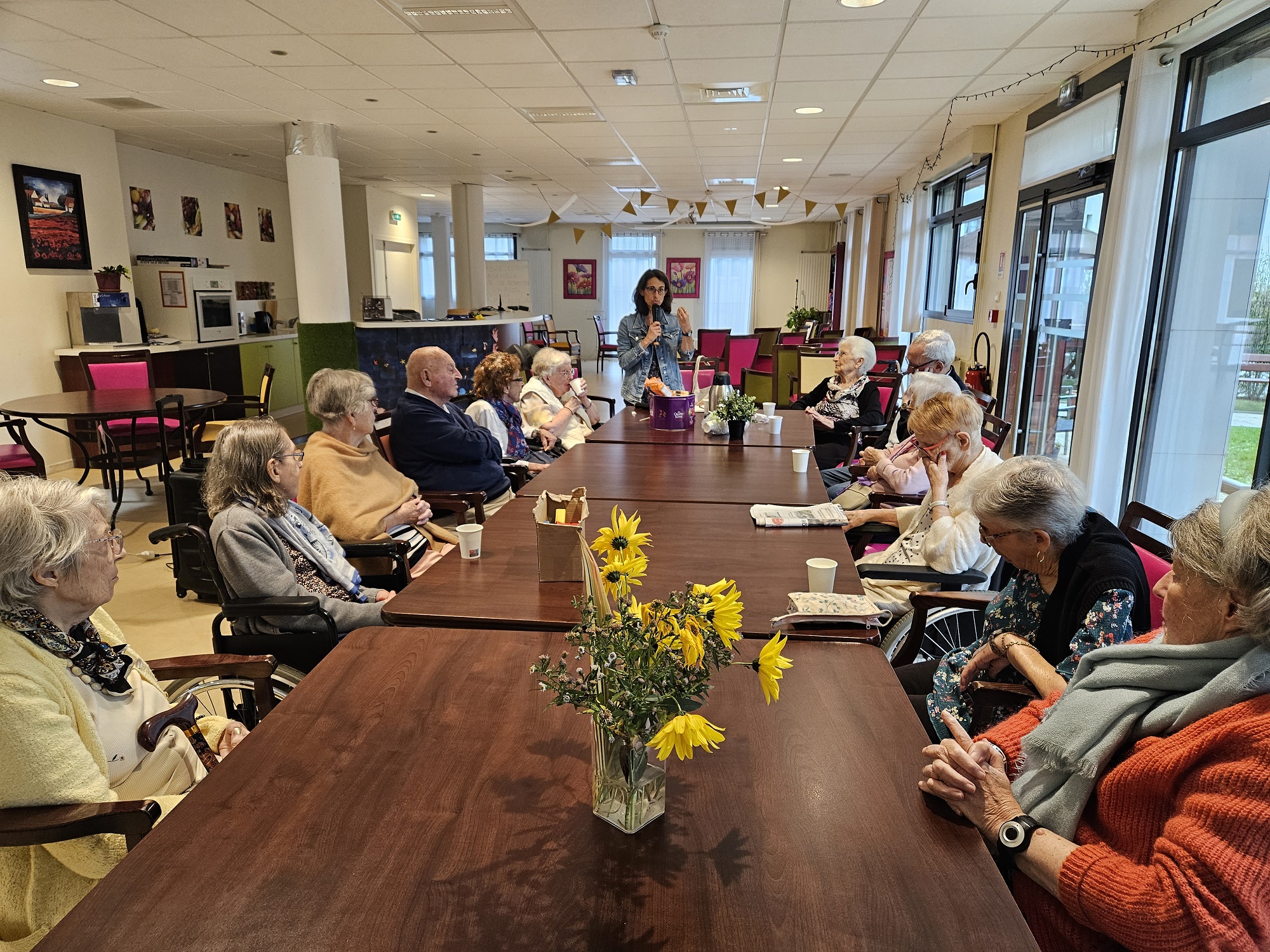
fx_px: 844
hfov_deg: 73.9
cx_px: 635
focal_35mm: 23
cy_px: 476
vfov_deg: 58.9
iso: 200
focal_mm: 5.4
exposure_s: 1/142
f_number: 1.8
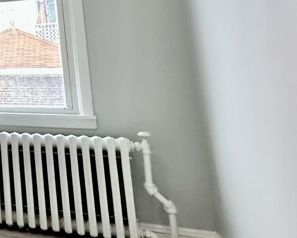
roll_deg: +0.2
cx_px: -255
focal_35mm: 56
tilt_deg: +8.9
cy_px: 12
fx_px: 492
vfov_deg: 26.0
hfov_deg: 20.9
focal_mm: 2.22
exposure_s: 1/120
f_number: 2.2
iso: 80
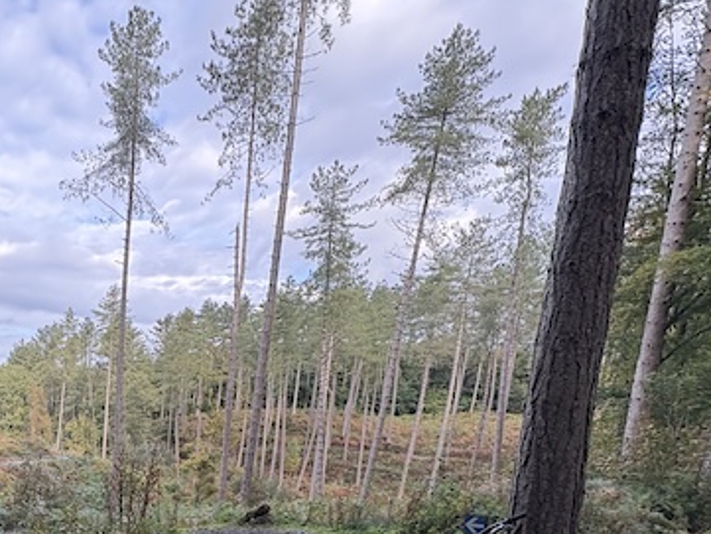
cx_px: 75
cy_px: 475
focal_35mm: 31
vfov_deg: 42.0
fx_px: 637
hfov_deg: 51.7
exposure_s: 1/267
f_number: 2.2
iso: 64
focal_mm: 2.22
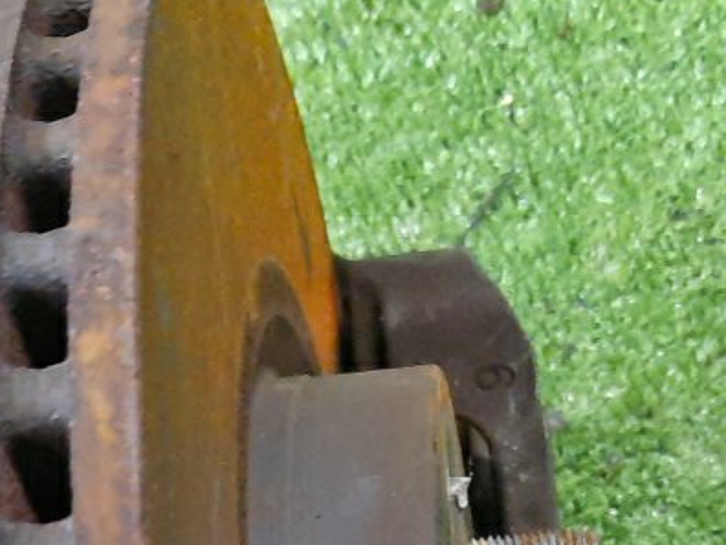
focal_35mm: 91
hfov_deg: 21.5
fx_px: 1909
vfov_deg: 15.0
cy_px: 824
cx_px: 469
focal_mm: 4.6
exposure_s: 1/25
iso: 633
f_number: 2
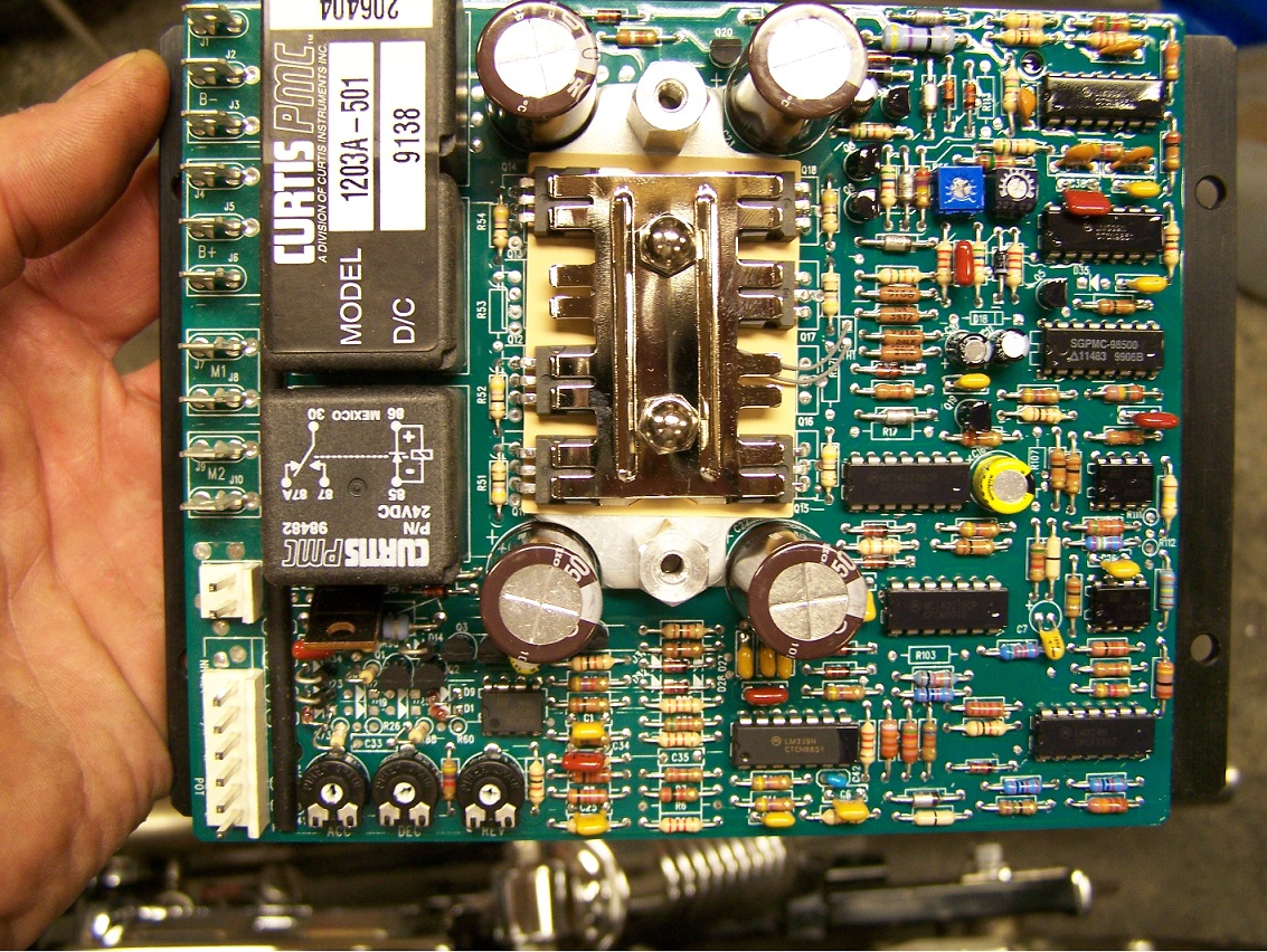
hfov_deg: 48.9
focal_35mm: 38
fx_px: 1392
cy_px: 476
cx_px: 634
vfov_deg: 37.8
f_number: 2.8
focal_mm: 6.3
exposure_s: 1/13
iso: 160
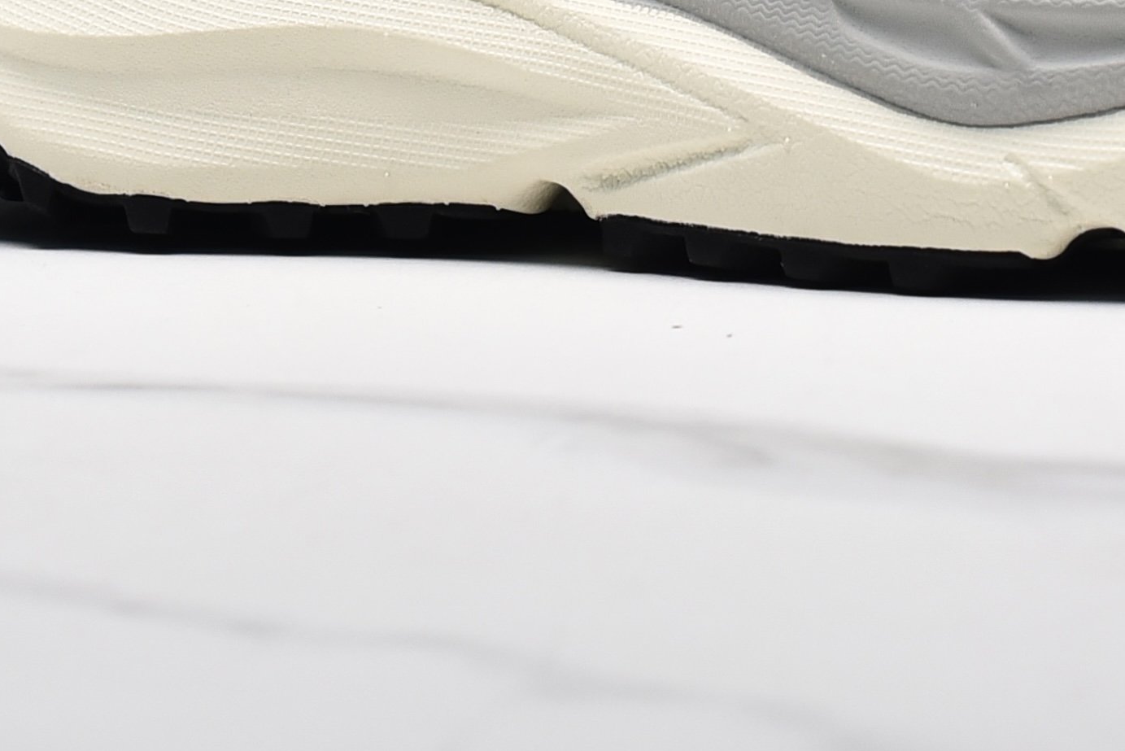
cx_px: 936
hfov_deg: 10.5
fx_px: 6095
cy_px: -710
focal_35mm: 195
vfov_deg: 6.8
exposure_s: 1/180
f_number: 9.5
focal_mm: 50
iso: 500
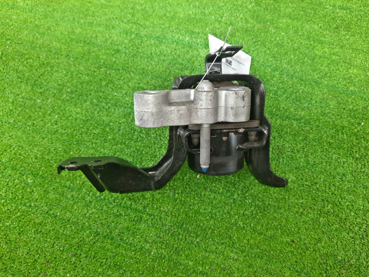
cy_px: 138
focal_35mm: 25
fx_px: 266
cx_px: 184
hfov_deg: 69.4
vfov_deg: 54.9
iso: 177
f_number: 2
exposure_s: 1/50
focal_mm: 4.6
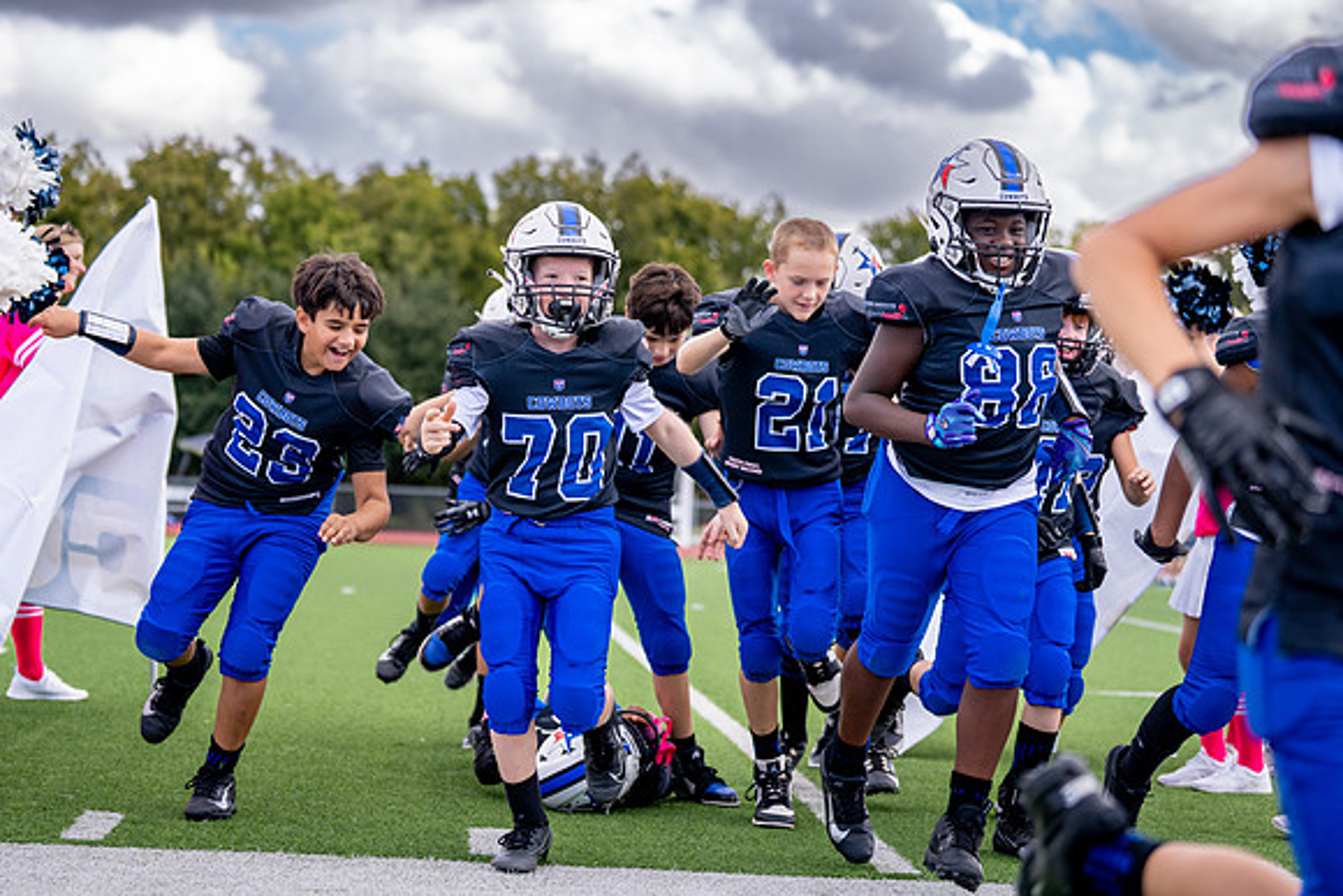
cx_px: 583
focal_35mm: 82
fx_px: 3056
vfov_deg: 16.7
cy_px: 376
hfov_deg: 24.8
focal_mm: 70
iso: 250
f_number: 2.8
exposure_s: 1/2000
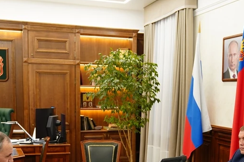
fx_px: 380
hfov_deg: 35.4
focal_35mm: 56
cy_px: 140
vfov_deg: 23.7
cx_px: 157
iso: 2000
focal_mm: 29
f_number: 2.8
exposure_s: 1/500
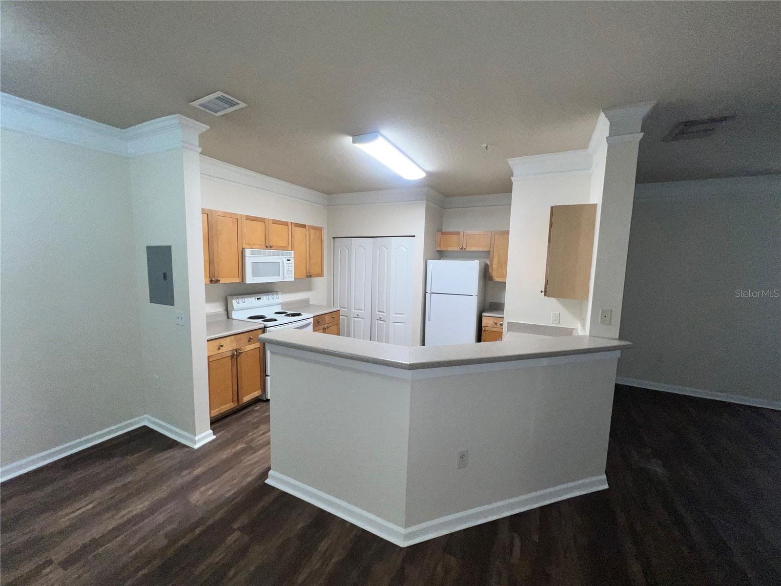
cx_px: 390
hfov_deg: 106.2
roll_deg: -2.3
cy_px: 293
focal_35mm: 13
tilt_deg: -7.3
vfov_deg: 89.9
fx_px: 293
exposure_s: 1/120
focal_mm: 1.57
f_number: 1.8
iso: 80
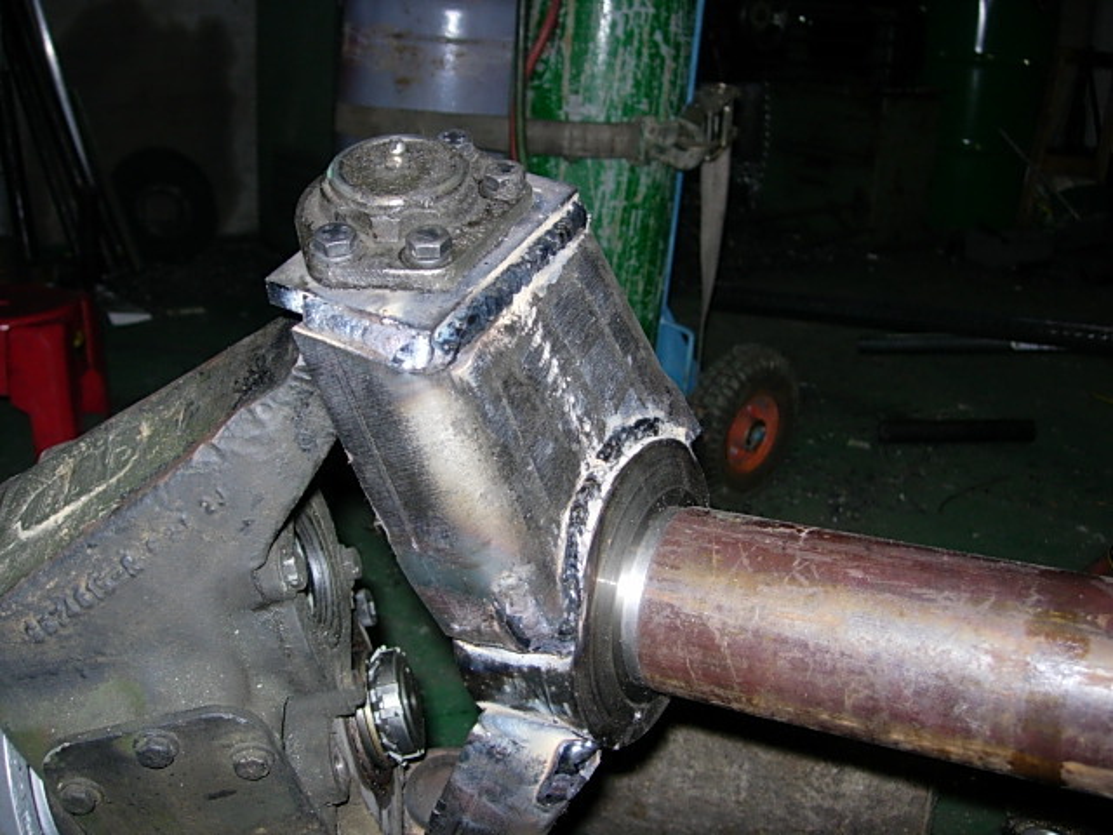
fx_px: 1222
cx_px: 556
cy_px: 418
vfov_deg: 37.7
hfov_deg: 49.0
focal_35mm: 38
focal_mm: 7.8
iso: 79
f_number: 2.8
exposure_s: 1/64
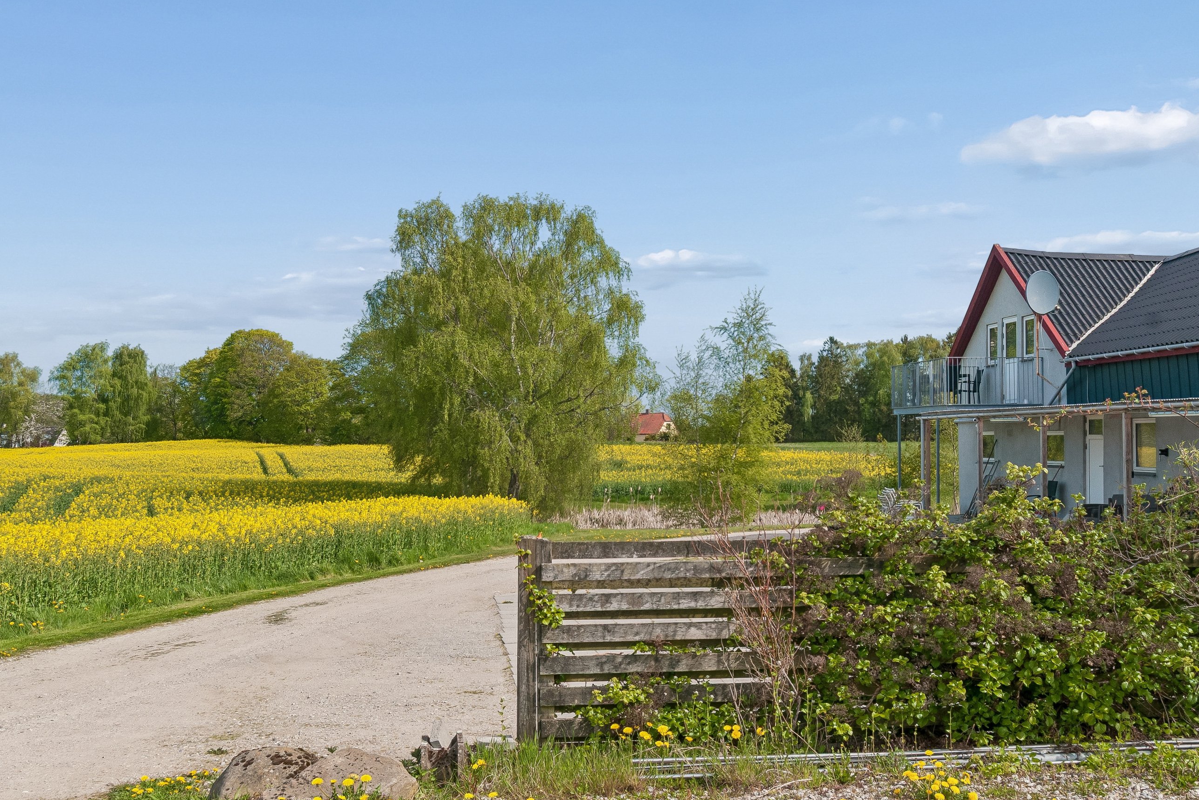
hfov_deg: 46.4
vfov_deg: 31.9
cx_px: 617
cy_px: 360
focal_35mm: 42
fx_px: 1399
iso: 200
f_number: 10
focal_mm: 24
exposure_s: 1/400
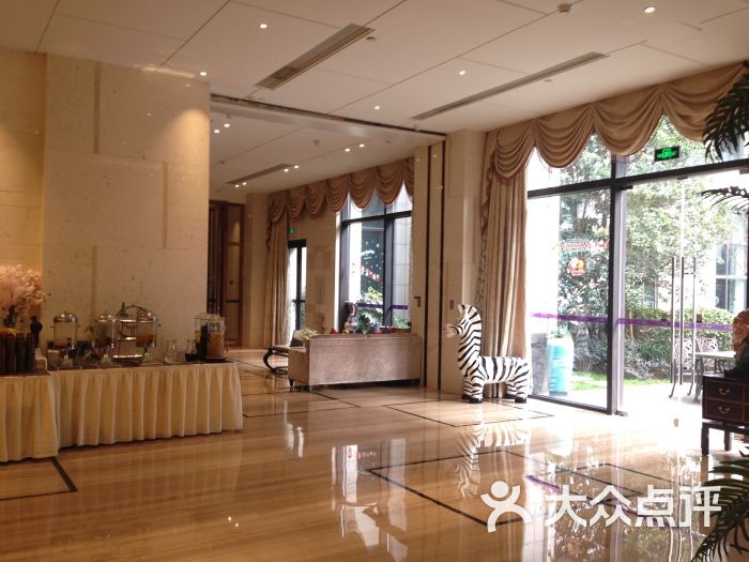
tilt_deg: -0.7
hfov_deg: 55.4
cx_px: 374
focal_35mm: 33
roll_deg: -1.1
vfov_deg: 42.9
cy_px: 281
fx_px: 714
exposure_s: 1/20
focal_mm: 4.12
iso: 50
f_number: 2.4
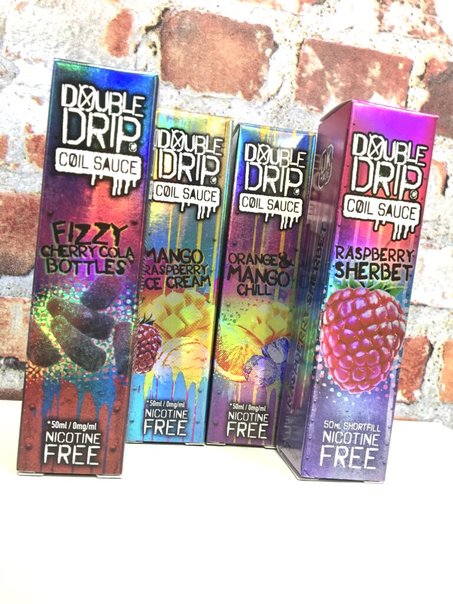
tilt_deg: -3.1
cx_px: 226
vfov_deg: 61.7
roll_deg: -4.7
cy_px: 302
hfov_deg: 48.2
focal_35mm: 29
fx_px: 506
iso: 125
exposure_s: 1/33
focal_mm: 4.15
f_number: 2.2
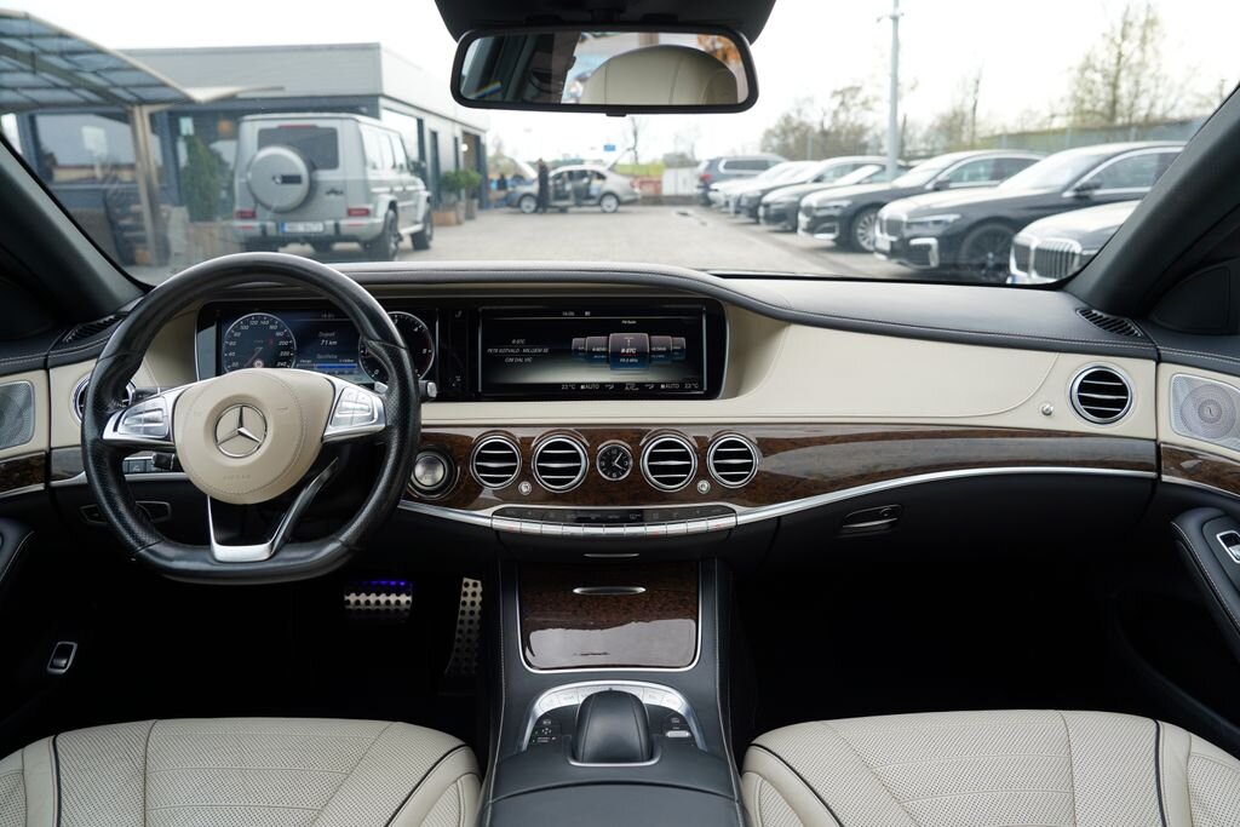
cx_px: 620
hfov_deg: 73.7
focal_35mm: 24
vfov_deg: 53.1
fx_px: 827
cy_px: 414
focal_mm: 24
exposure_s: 1/80
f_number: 4.5
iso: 100
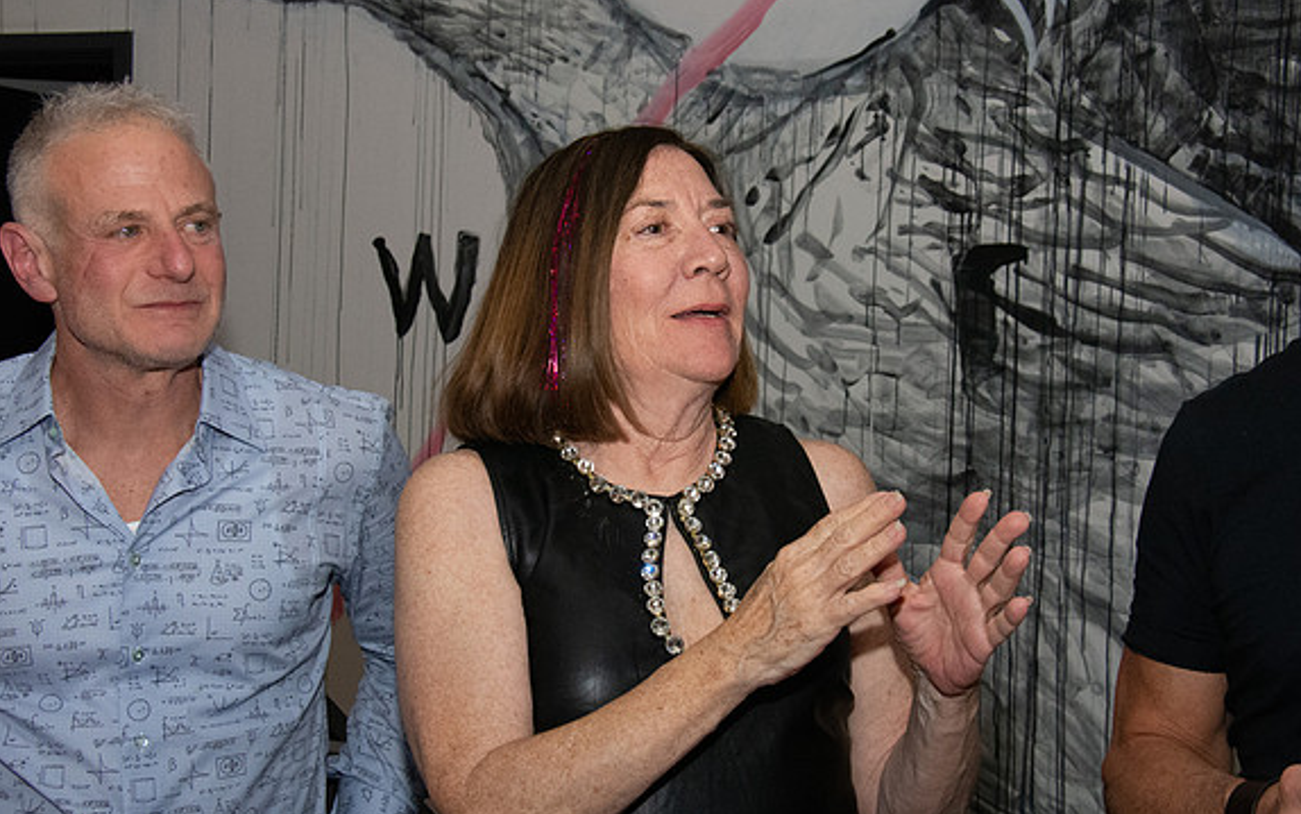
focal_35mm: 68
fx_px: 2412
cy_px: 393
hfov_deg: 30.2
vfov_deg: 19.2
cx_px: 653
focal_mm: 44
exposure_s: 1/200
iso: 5000
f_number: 14
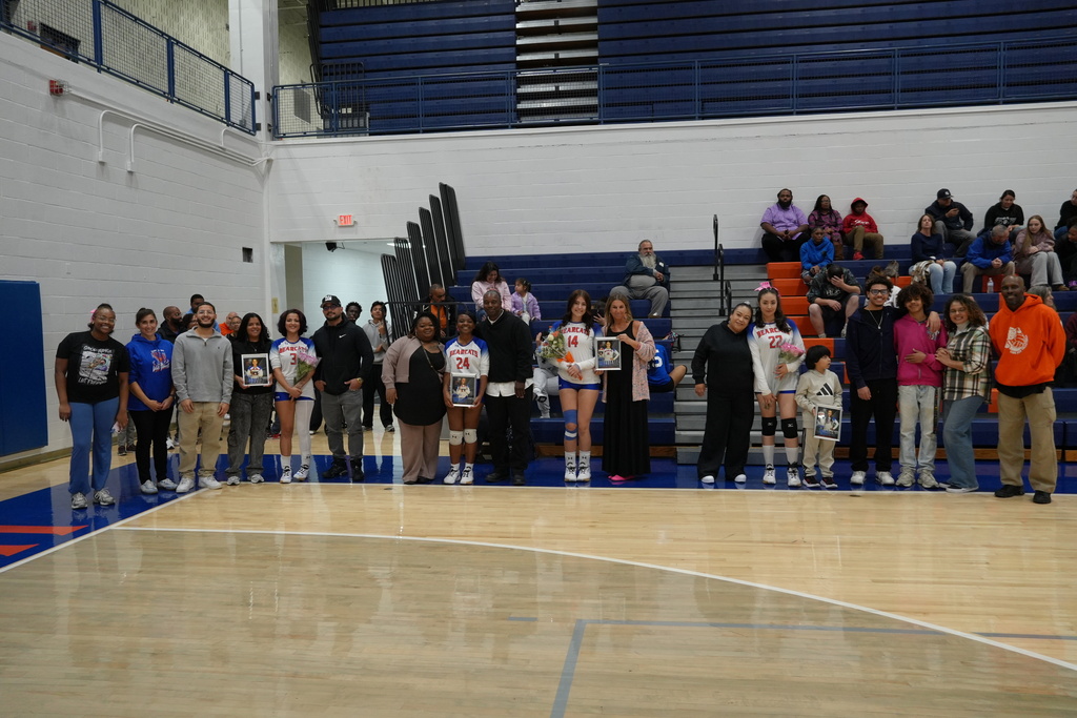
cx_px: 538
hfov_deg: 67.4
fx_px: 808
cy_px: 359
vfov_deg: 47.9
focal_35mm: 27
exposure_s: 1/160
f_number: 4
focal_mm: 18
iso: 1250
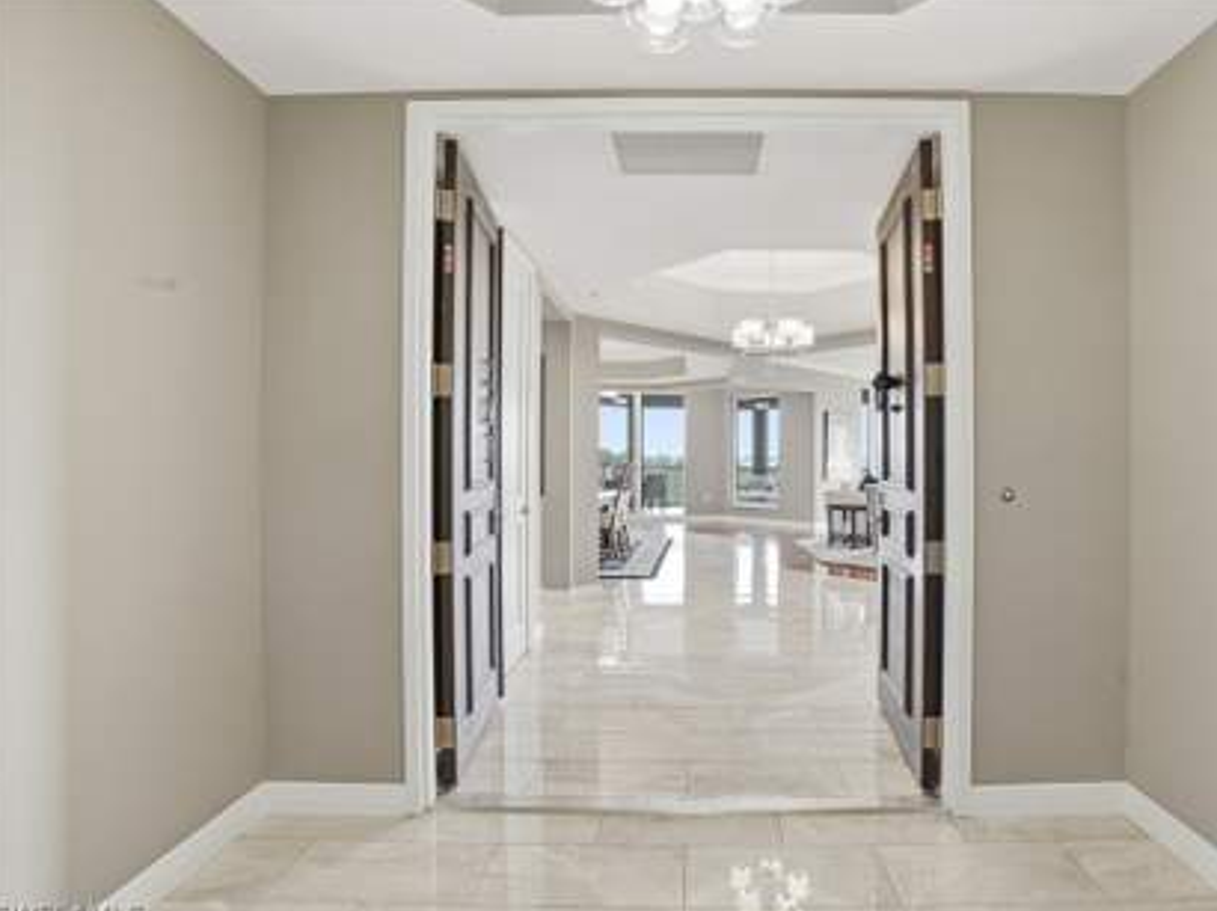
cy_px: 461
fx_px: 632
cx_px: 698
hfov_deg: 87.2
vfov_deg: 71.5
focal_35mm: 18
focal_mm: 16
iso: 160
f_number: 9
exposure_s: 1/6
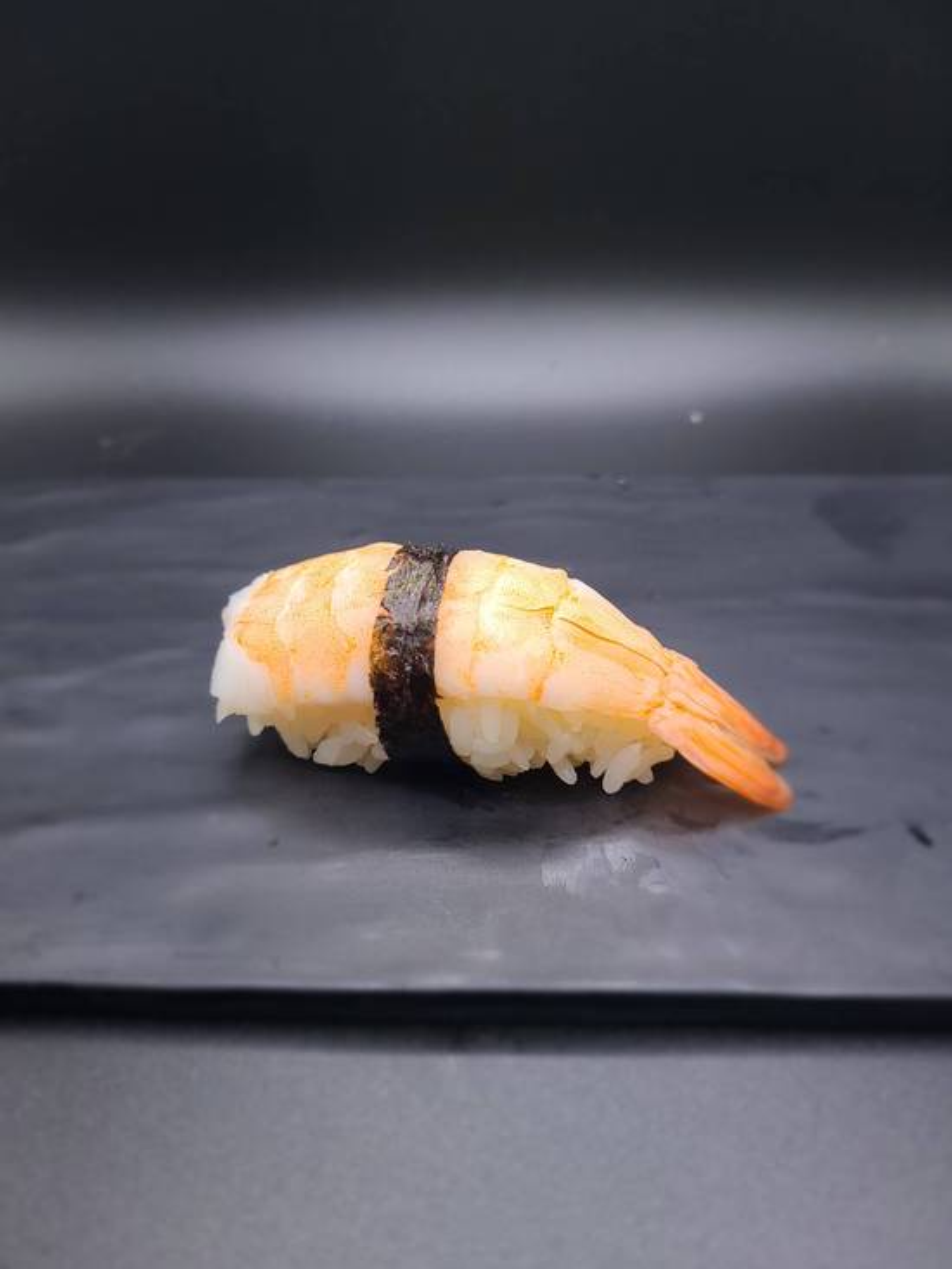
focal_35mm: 26
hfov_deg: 53.1
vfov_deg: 67.3
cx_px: 476
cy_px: 634
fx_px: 953
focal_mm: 5.4
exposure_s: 1/60
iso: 40
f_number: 1.8
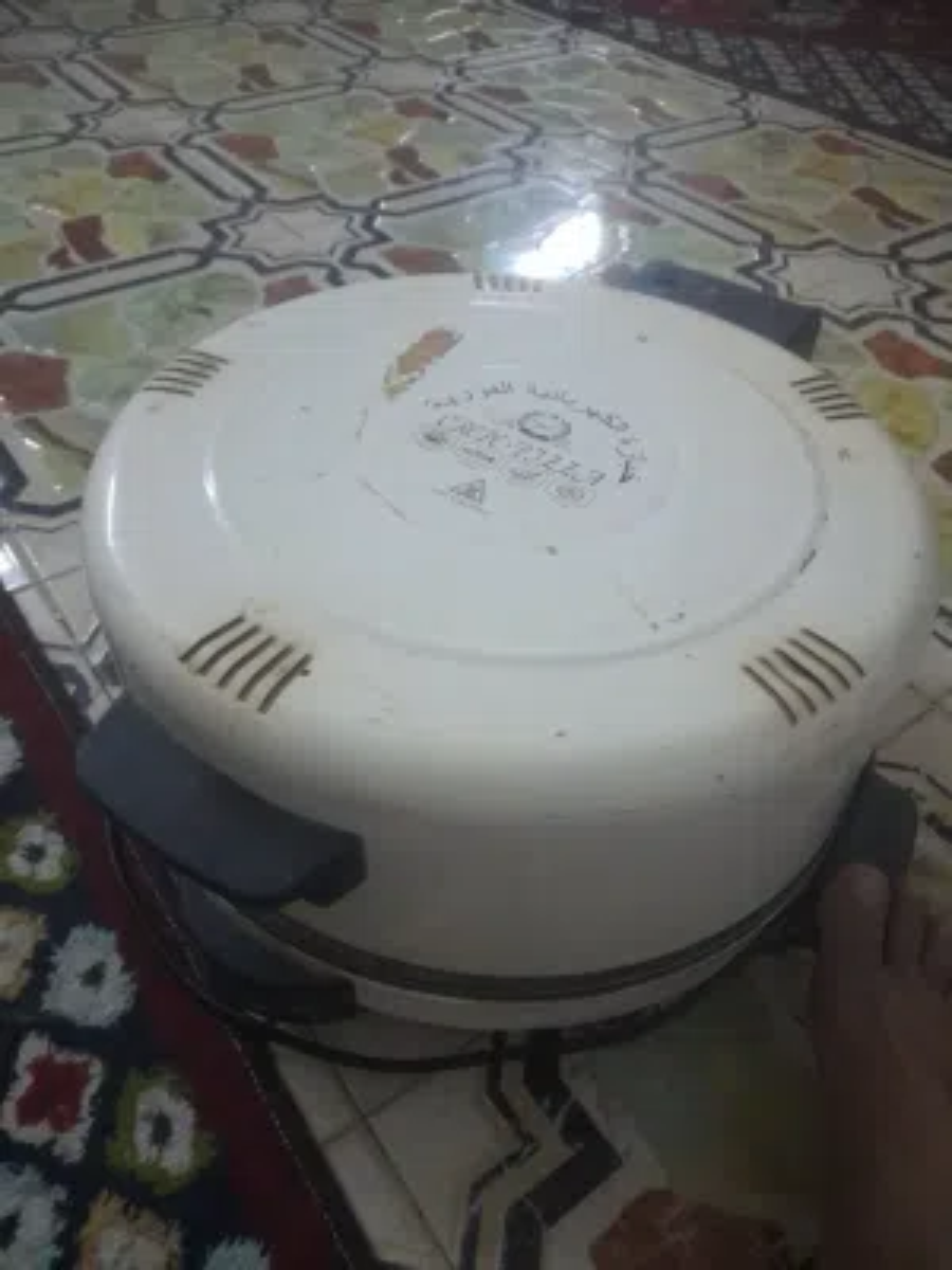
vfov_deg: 69.4
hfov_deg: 54.9
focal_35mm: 25
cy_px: 635
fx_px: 917
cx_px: 476
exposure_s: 1/25
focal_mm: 4.6
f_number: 2
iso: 400
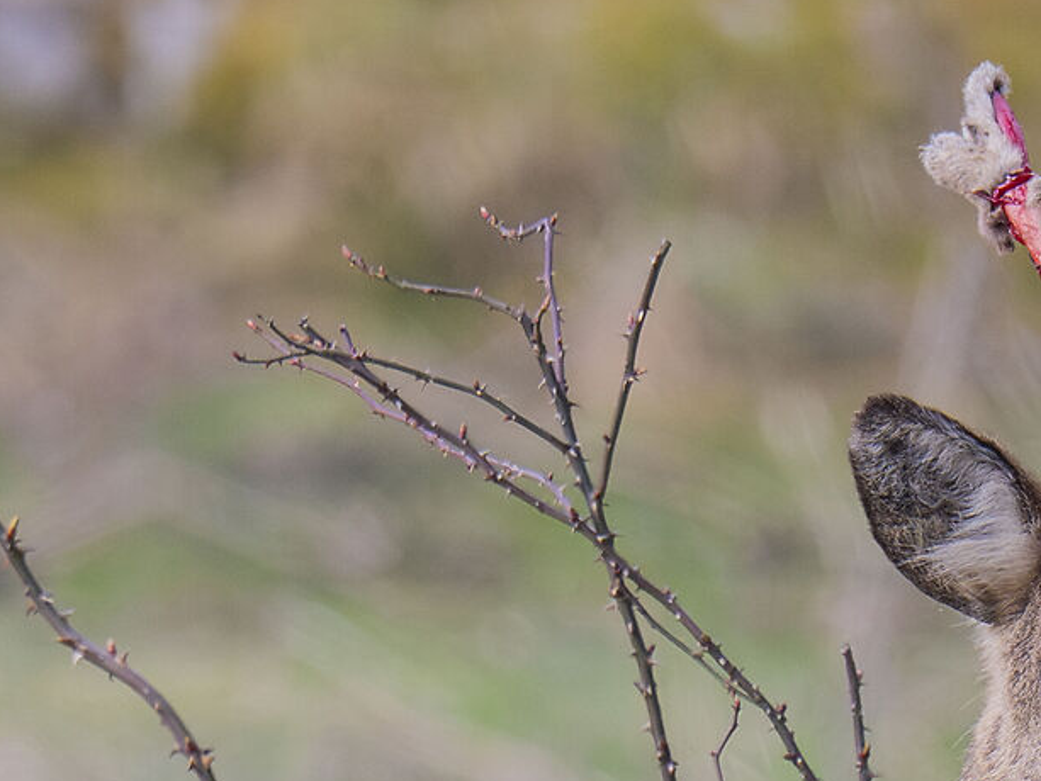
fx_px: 101846
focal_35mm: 3386
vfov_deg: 0.4
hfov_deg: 0.6
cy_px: 980
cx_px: 932
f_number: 8
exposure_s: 1/800
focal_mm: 600
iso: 3200
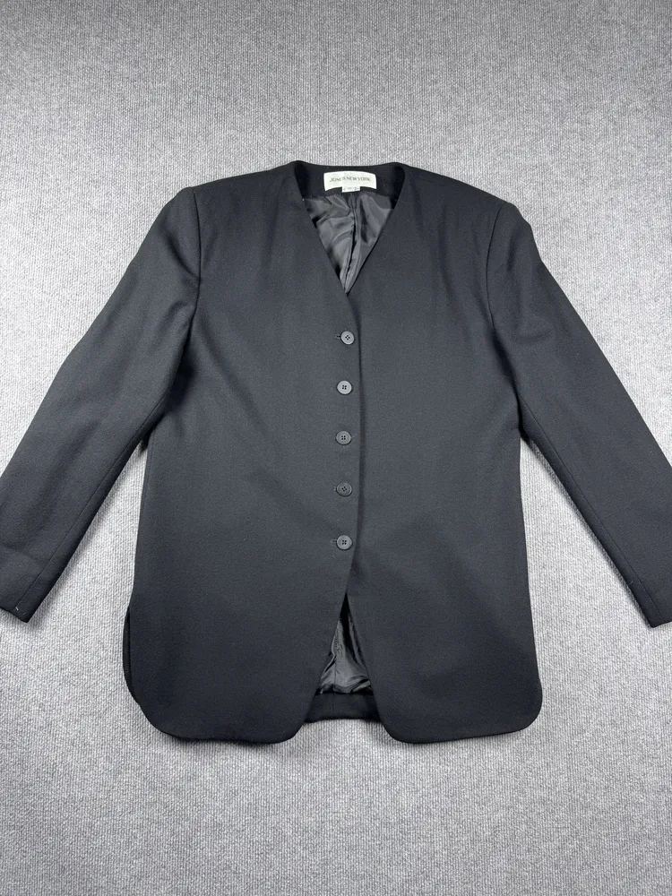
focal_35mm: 24
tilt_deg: -54.0
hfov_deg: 56.8
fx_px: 621
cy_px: 448
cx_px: 336
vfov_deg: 71.6
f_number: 1.78
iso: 80
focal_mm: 6.76
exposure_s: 1/100
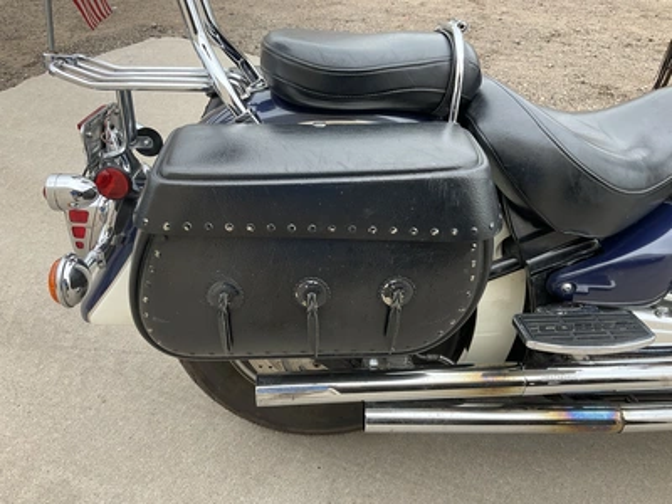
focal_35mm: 29
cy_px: 252
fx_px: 563
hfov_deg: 61.7
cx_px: 336
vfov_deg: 48.2
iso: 40
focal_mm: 3
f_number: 1.8
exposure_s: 1/122
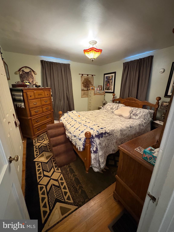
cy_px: 116
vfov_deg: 102.1
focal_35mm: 14
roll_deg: -1.2
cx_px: 87
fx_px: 94
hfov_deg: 85.7
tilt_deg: -16.4
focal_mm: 2.22
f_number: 2.2
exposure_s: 1/40
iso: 1000
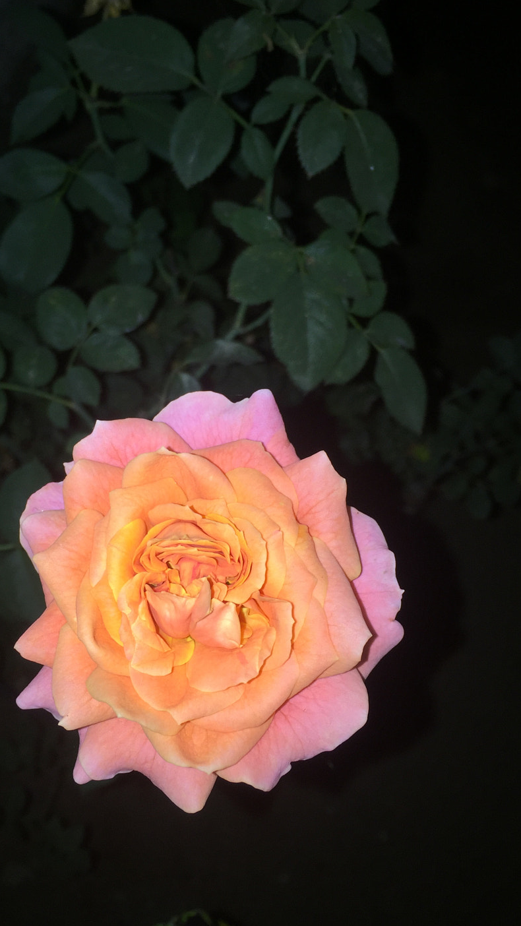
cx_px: 191
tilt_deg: -73.0
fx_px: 884
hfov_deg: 32.7
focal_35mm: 36
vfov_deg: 55.3
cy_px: 469
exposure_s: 1/68
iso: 32
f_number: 2.2
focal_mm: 4.15
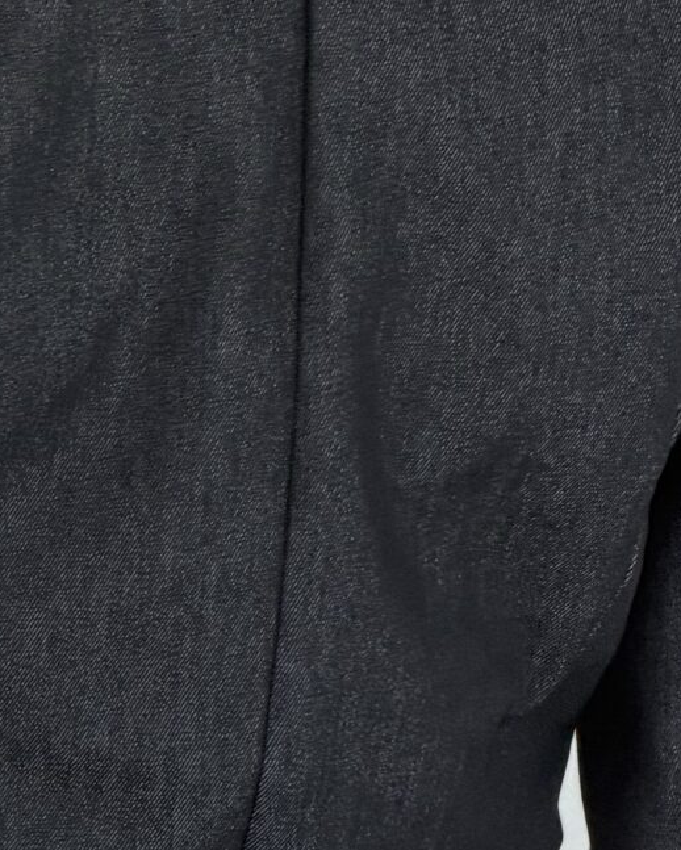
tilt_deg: -4.6
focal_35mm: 386
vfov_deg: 5.0
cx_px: 55
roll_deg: +1.3
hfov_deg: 4.0
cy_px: 565
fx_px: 9720
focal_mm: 16.89
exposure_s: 1/121
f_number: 2.8
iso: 100
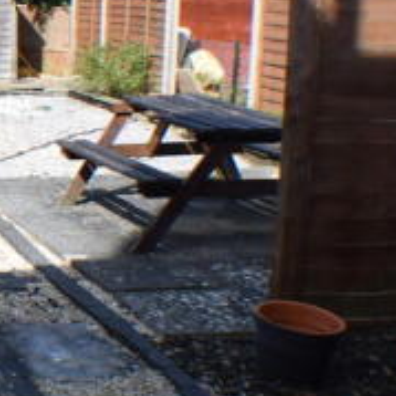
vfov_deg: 16.2
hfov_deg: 14.6
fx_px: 1392
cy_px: 152
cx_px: -269
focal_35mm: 108
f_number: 9
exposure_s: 1/320
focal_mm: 23
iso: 200
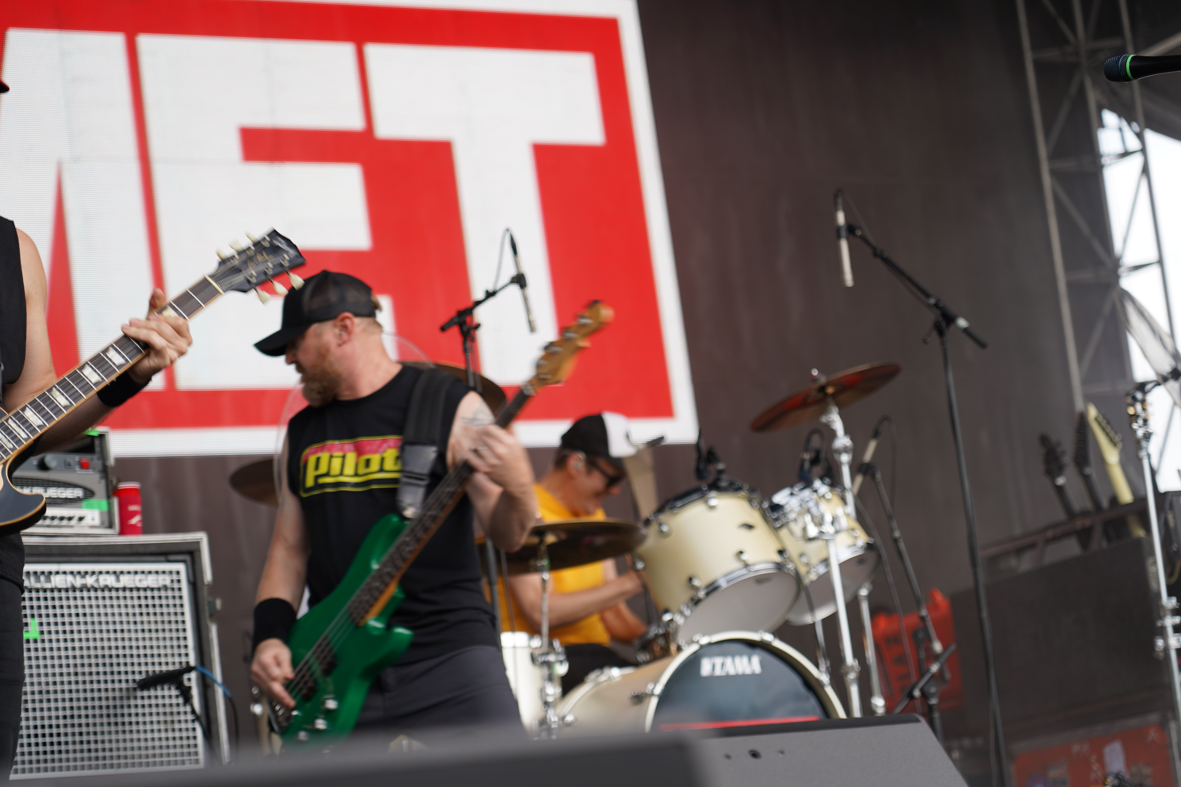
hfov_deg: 19.5
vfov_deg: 13.0
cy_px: 394
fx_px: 3444
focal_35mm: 105
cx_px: 590
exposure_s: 1/125
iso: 100
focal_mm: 105
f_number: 4
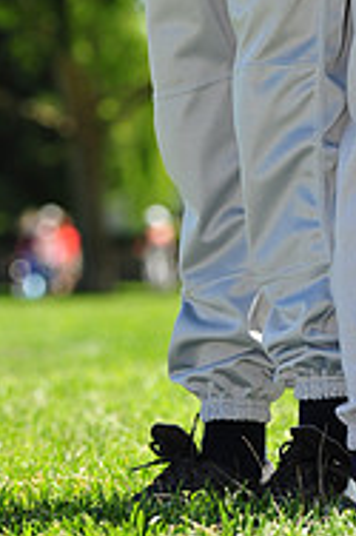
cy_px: -211
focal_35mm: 302
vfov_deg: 6.8
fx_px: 4488
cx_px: 268
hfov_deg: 4.5
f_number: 4
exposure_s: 1/640
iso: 200
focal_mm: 98
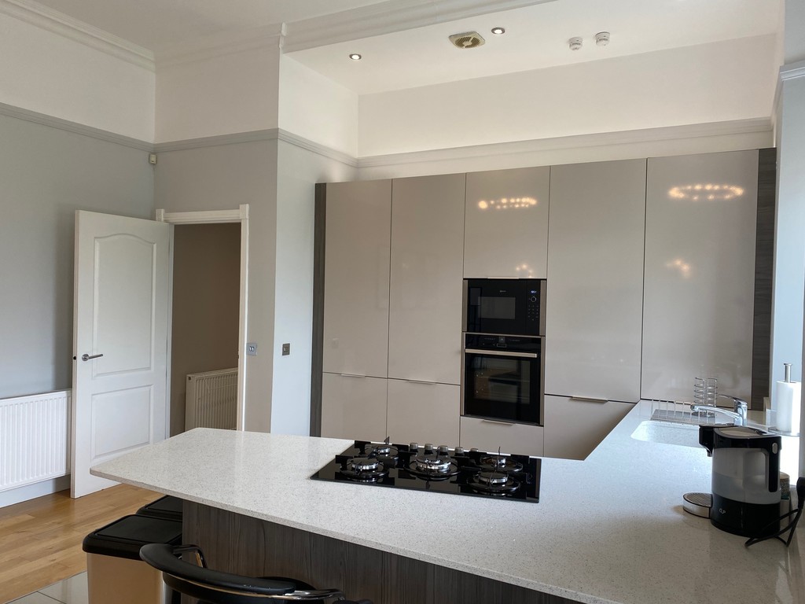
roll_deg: -1.4
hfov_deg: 67.3
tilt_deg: -0.5
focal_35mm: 26
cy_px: 302
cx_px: 402
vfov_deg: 53.1
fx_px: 605
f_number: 1.8
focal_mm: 4.25
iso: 64
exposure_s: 1/100
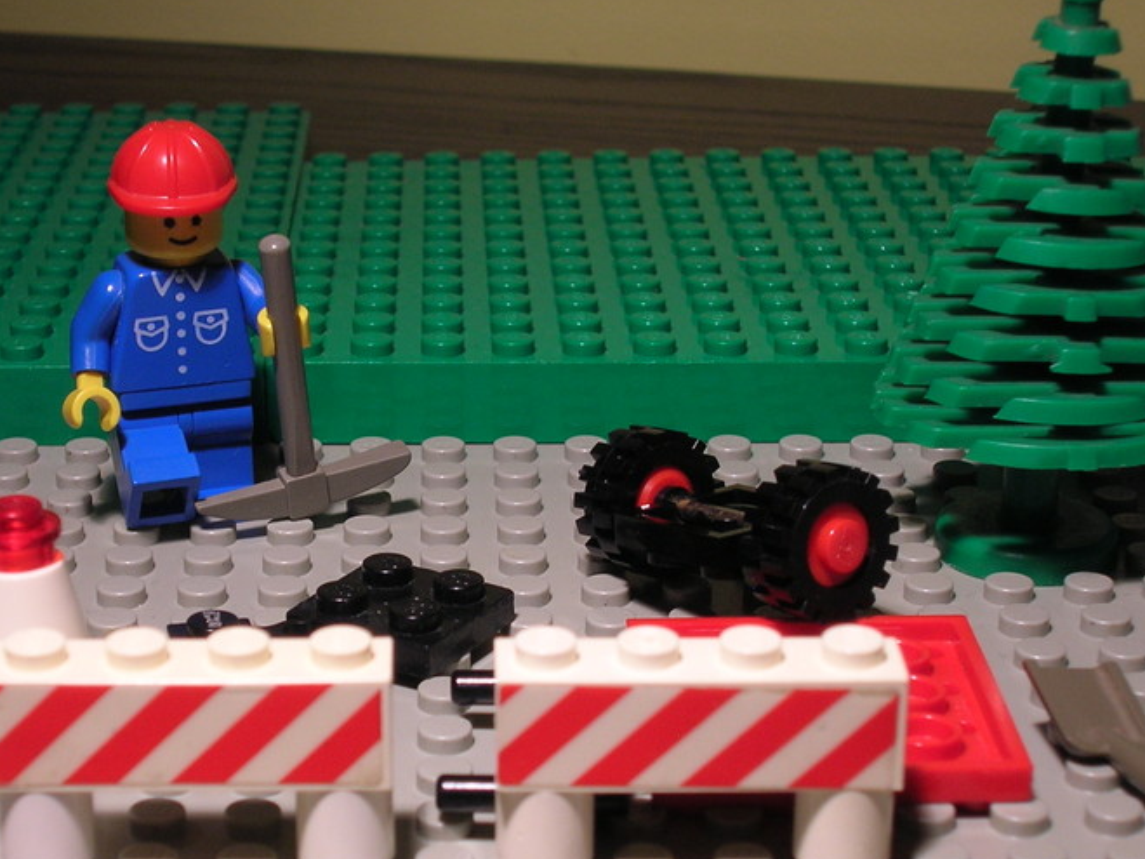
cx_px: 434
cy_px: 521
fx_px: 2844
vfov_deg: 17.1
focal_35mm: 86
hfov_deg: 22.7
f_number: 3.6
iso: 50
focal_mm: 10.4
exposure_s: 1/15.7
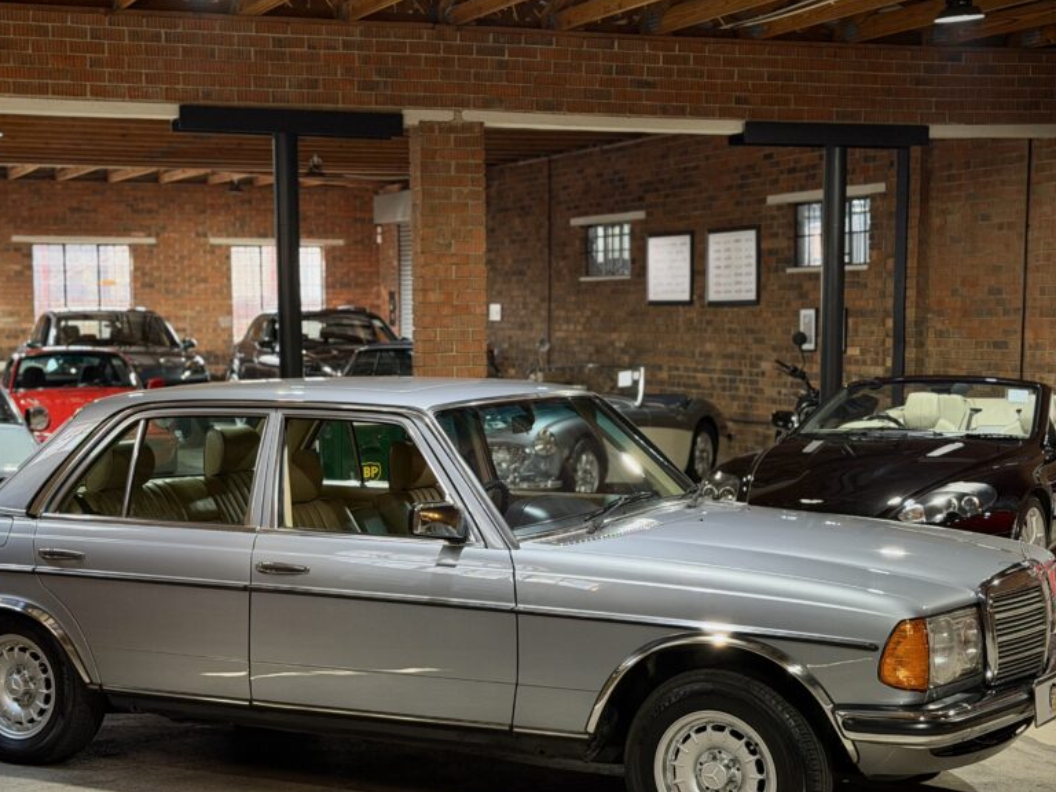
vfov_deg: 22.9
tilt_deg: -5.1
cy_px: 477
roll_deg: +0.2
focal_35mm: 64
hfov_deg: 30.2
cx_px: 444
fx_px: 1952
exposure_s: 1/50
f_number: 1.78
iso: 200
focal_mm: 6.76
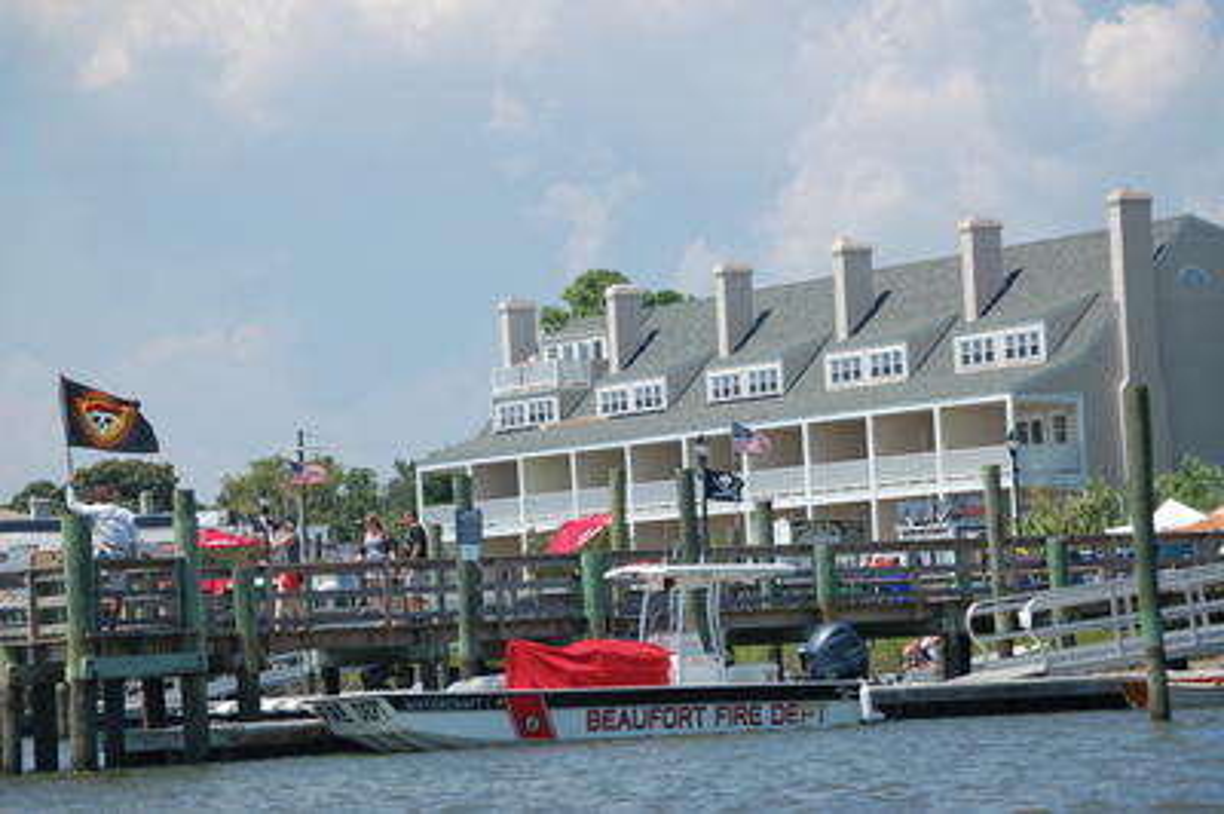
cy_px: 407
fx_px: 4586
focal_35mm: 135
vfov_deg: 10.1
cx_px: 612
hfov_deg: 15.2
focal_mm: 90
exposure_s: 1/800
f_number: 7.1
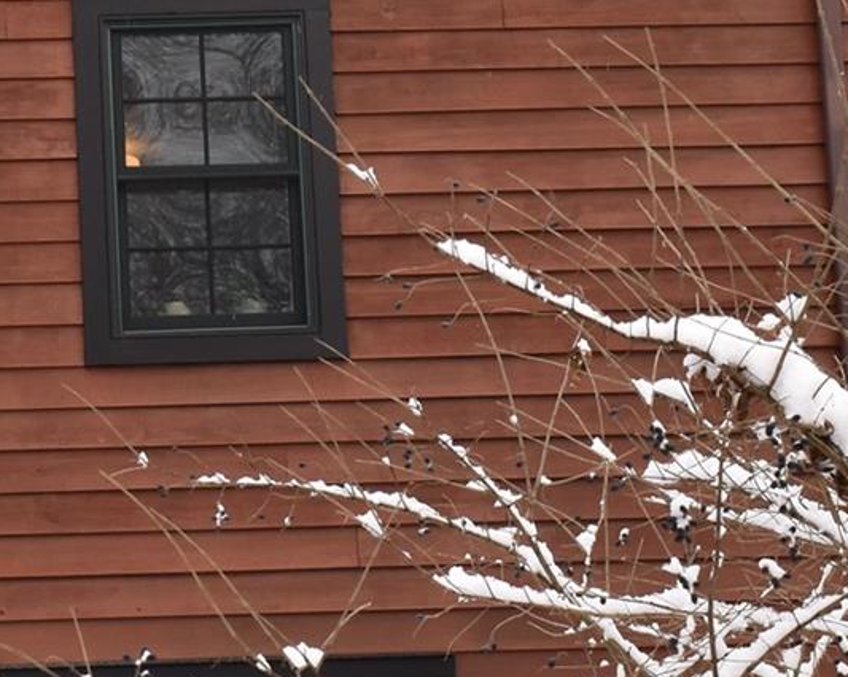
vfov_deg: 9.2
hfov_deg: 11.4
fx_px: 4210
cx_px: 21
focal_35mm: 168
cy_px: 241
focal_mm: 31
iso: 400
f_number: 9
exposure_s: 1/125
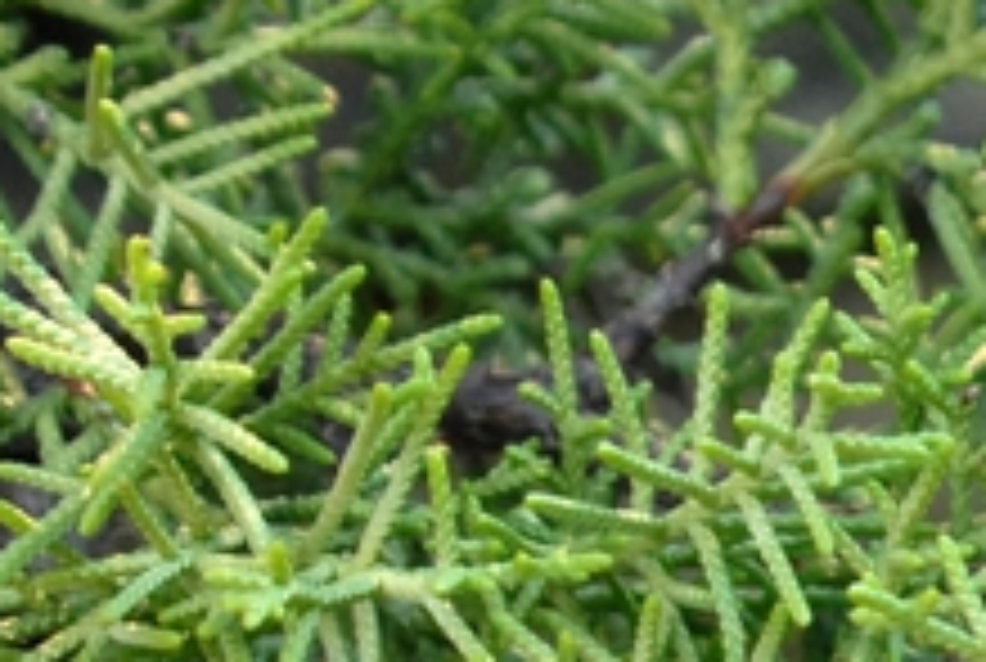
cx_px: 1715
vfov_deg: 4.7
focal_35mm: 294
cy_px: 817
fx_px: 8069
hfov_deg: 6.8
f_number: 4.5
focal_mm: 42
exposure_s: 1/80
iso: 400
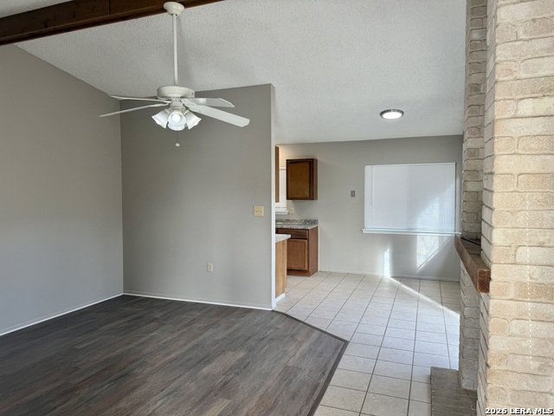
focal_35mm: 24
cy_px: 208
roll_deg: +1.0
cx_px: 277
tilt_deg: -2.8
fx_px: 384
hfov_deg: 71.6
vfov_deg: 56.8
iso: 80
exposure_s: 1/120
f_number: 1.78
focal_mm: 6.76
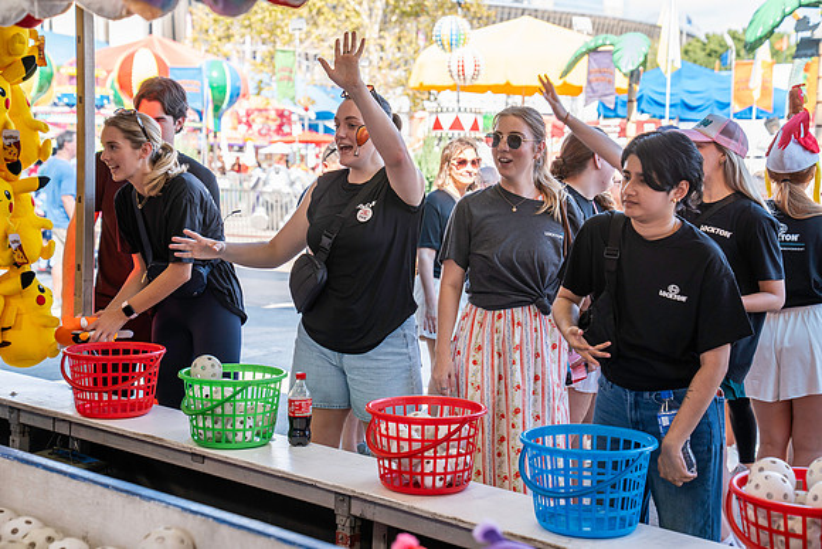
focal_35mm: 61
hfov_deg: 32.9
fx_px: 1393
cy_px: 274
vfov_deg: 22.3
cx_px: 411
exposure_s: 1/200
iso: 160
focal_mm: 61
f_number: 4.5
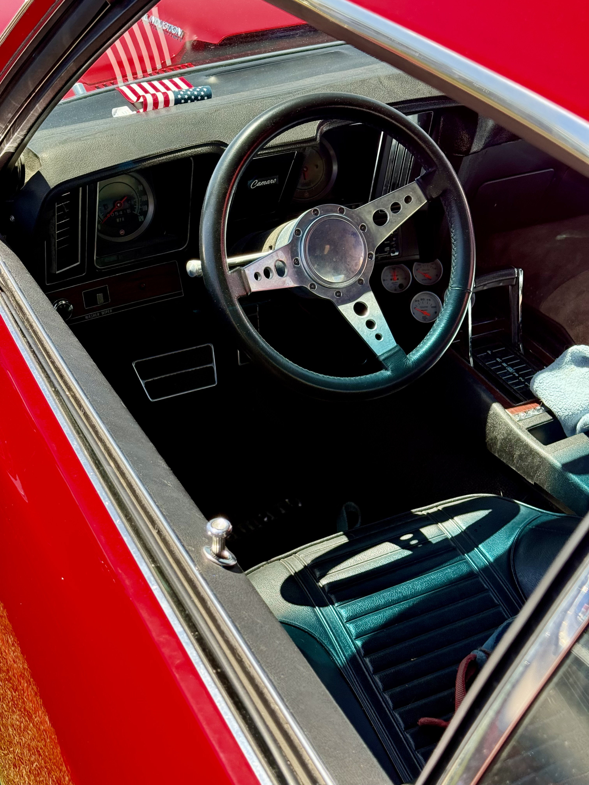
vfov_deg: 39.7
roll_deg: +2.0
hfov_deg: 30.3
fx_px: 1089
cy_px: 392
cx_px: 294
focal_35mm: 48
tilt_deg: -31.6
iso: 80
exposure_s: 1/279
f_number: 1.78
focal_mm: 6.76
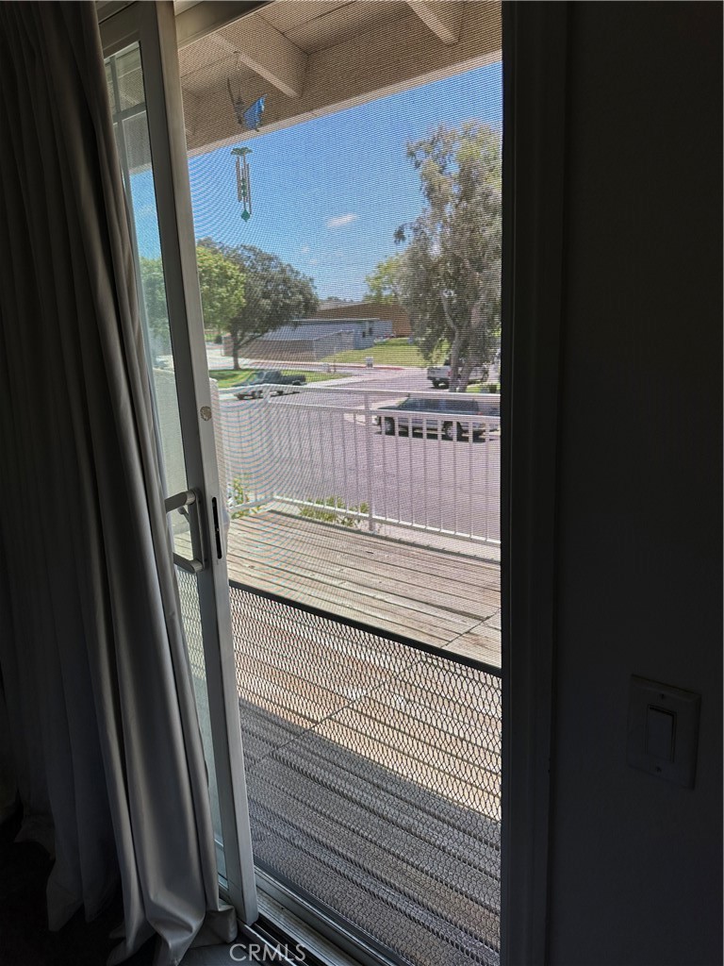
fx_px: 669
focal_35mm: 24
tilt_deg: -12.5
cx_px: 362
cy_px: 483
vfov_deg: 71.6
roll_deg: +1.9
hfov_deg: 56.8
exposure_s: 1/745
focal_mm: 6.86
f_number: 1.78
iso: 80
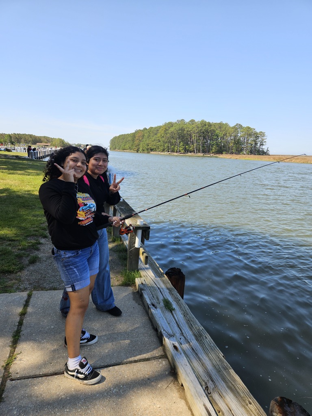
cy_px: 208
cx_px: 156
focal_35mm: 23
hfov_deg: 58.9
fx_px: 276
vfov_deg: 73.9
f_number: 1.8
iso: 25
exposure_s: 1/765
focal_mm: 5.4
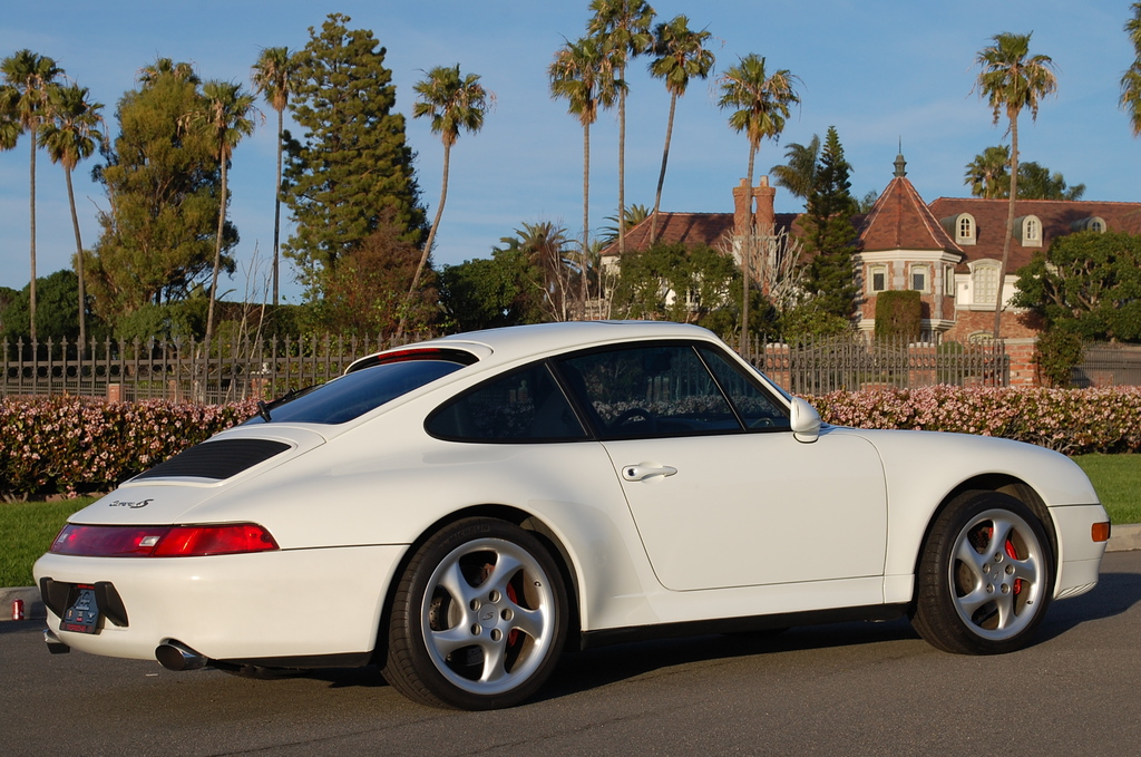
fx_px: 2136
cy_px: 378
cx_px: 570
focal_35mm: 68
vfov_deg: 20.1
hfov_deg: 29.9
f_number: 9
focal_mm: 45
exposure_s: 1/320
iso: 200
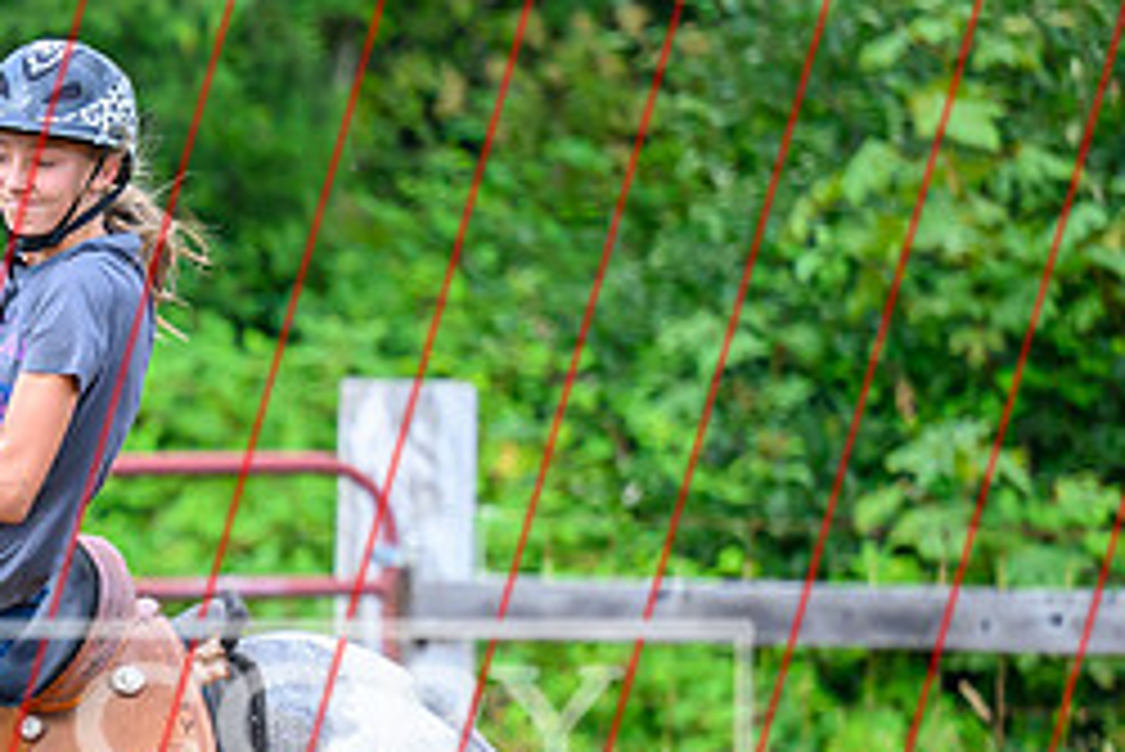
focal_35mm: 521
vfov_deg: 2.6
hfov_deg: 3.9
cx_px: -641
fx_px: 16290
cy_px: 1010
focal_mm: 145
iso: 1000
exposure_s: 1/1600
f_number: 2.8
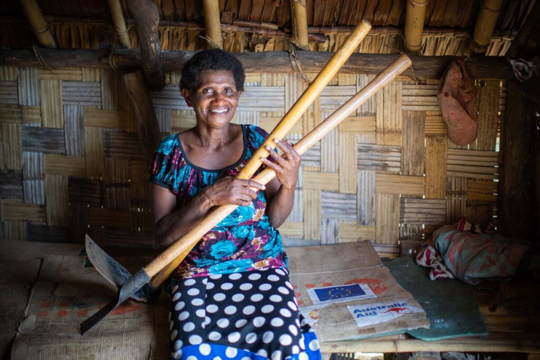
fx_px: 750
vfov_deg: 27.0
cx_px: 270
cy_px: 180
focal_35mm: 50
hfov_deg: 39.6
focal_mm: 50
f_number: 1.3
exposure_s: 1/100
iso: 100
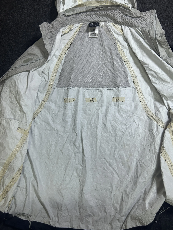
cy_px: 115
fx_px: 173
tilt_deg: -59.1
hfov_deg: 53.1
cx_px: 86
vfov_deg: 67.3
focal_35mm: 26
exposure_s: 1/100
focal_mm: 5.7
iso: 125
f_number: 1.5
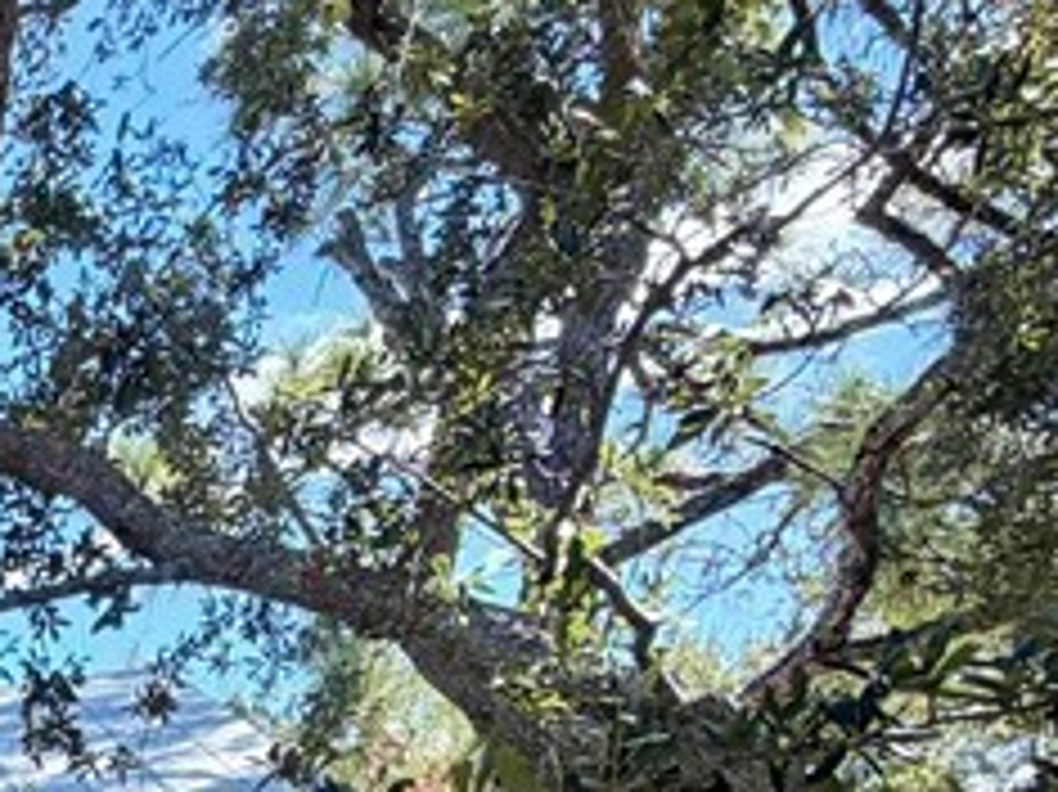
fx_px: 1863
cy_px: 1233
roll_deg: +4.0
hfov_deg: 23.9
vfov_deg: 20.2
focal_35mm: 61
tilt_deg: -2.4
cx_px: -590
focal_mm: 2.22
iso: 50
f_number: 2.2
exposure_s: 1/291
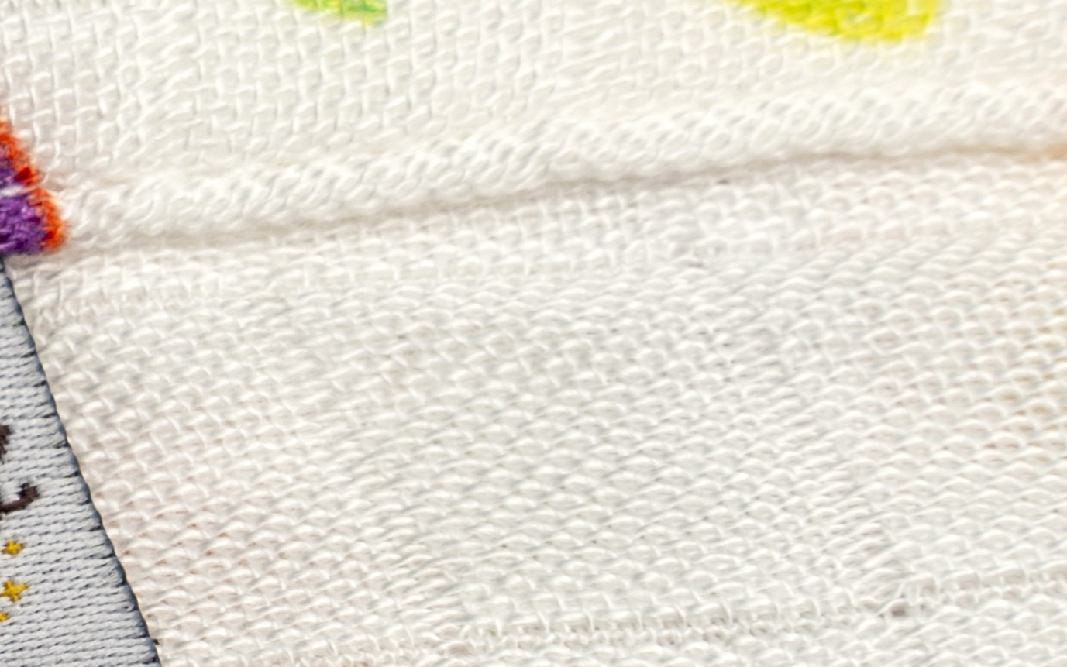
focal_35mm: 322
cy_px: 590
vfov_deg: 4.1
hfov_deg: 6.5
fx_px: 9365
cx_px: -445
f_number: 18
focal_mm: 72
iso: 160
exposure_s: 1/200
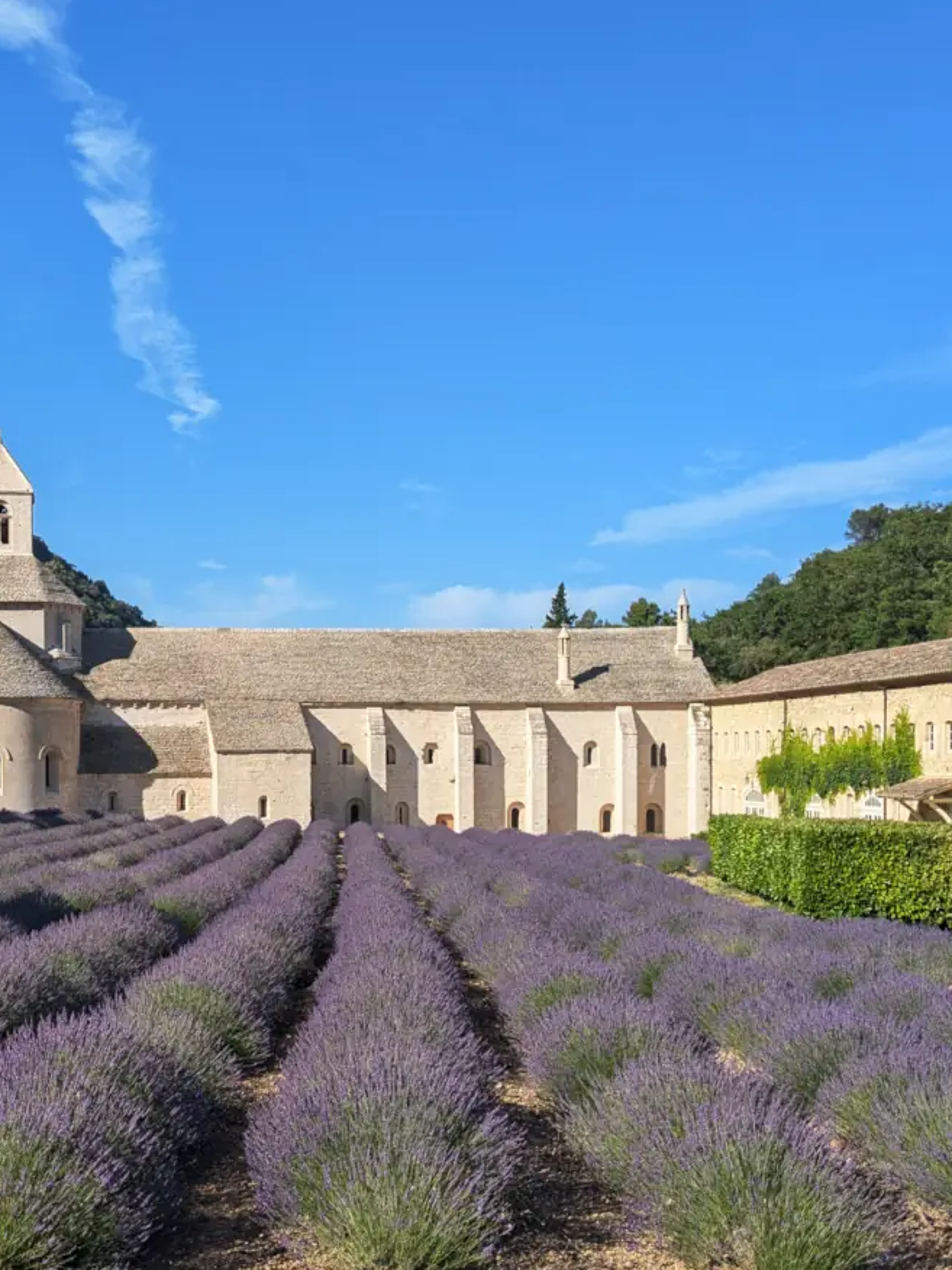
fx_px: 1357
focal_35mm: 37
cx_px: 181
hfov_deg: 37.2
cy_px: 648
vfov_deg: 50.1
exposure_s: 1/3891
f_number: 1.73
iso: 61
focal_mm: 4.38
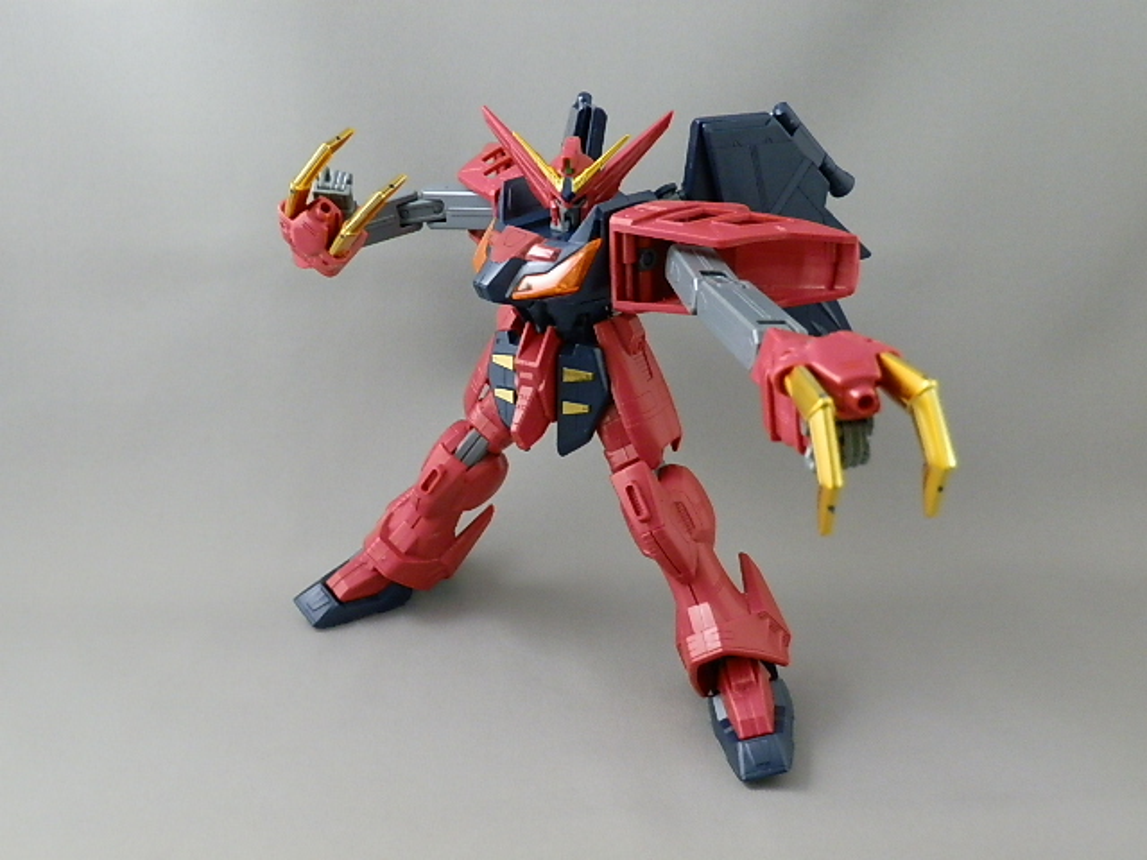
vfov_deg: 41.8
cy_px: 430
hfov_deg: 54.0
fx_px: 1127
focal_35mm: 34
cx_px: 574
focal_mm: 6.17
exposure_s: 1/8
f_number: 3.5
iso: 250
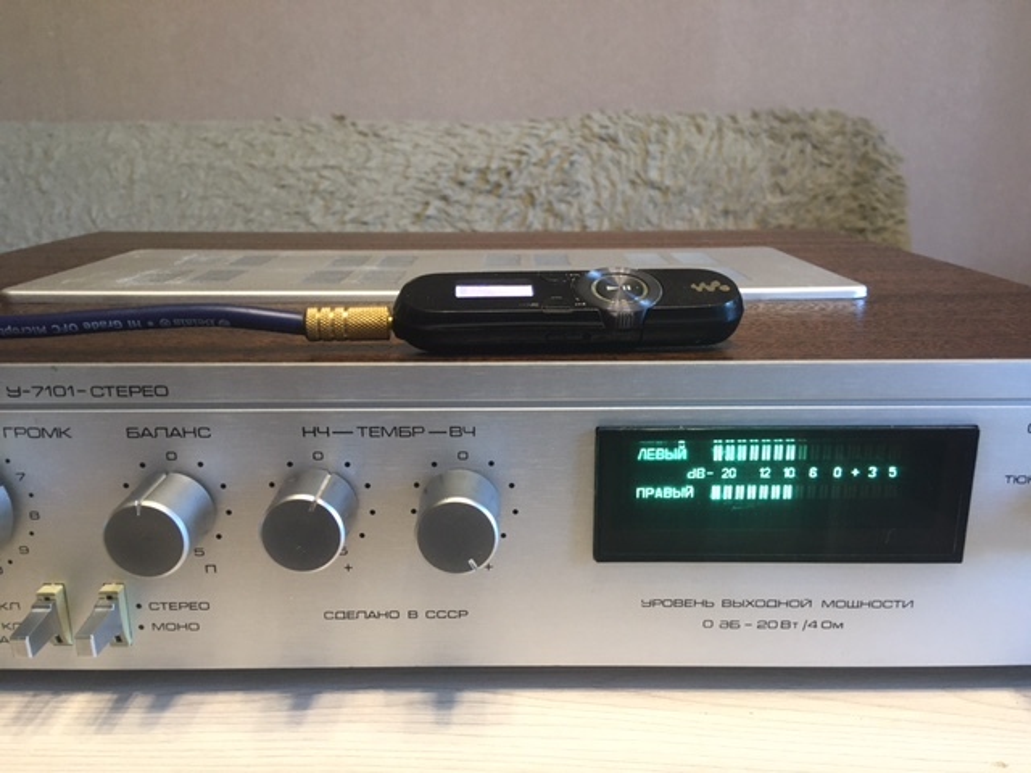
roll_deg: +0.2
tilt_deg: -15.2
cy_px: 386
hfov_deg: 61.7
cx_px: 516
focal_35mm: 29
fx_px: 864
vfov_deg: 48.2
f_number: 2.2
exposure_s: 1/33
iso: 125
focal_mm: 4.15
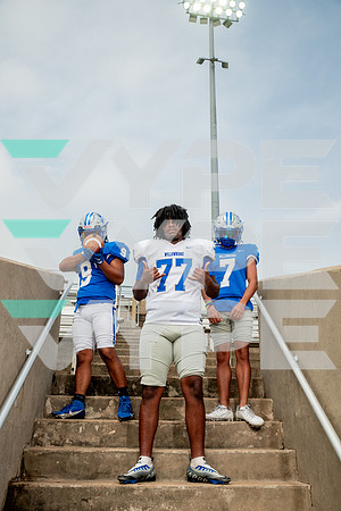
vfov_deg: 55.8
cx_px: 170
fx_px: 483
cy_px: 256
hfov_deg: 38.9
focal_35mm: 34
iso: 125
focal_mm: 34
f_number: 7.1
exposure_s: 1/400
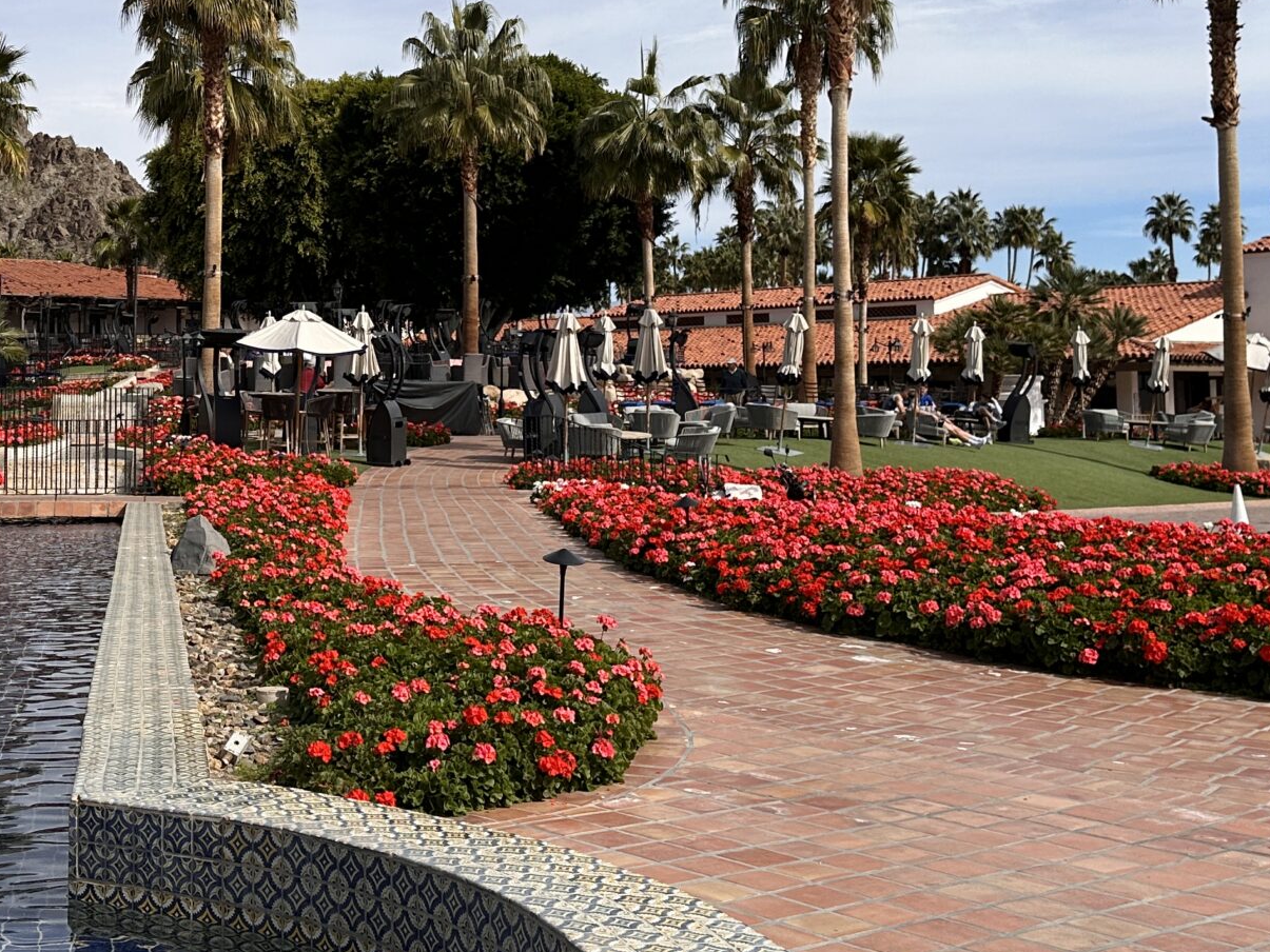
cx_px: 315
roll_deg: +0.2
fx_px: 1871
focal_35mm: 51
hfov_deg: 36.6
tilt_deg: +3.3
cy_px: 293
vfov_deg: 28.3
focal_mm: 6.86
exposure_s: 1/6623
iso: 80
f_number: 1.78
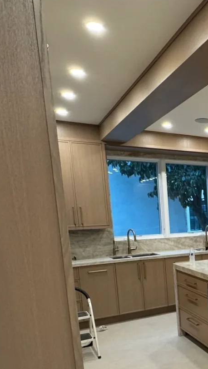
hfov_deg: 27.0
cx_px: 278
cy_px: 263
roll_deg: +0.4
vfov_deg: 53.5
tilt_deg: -9.0
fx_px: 353
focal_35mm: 36
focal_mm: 2.22
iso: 160
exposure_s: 1/60
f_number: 2.2
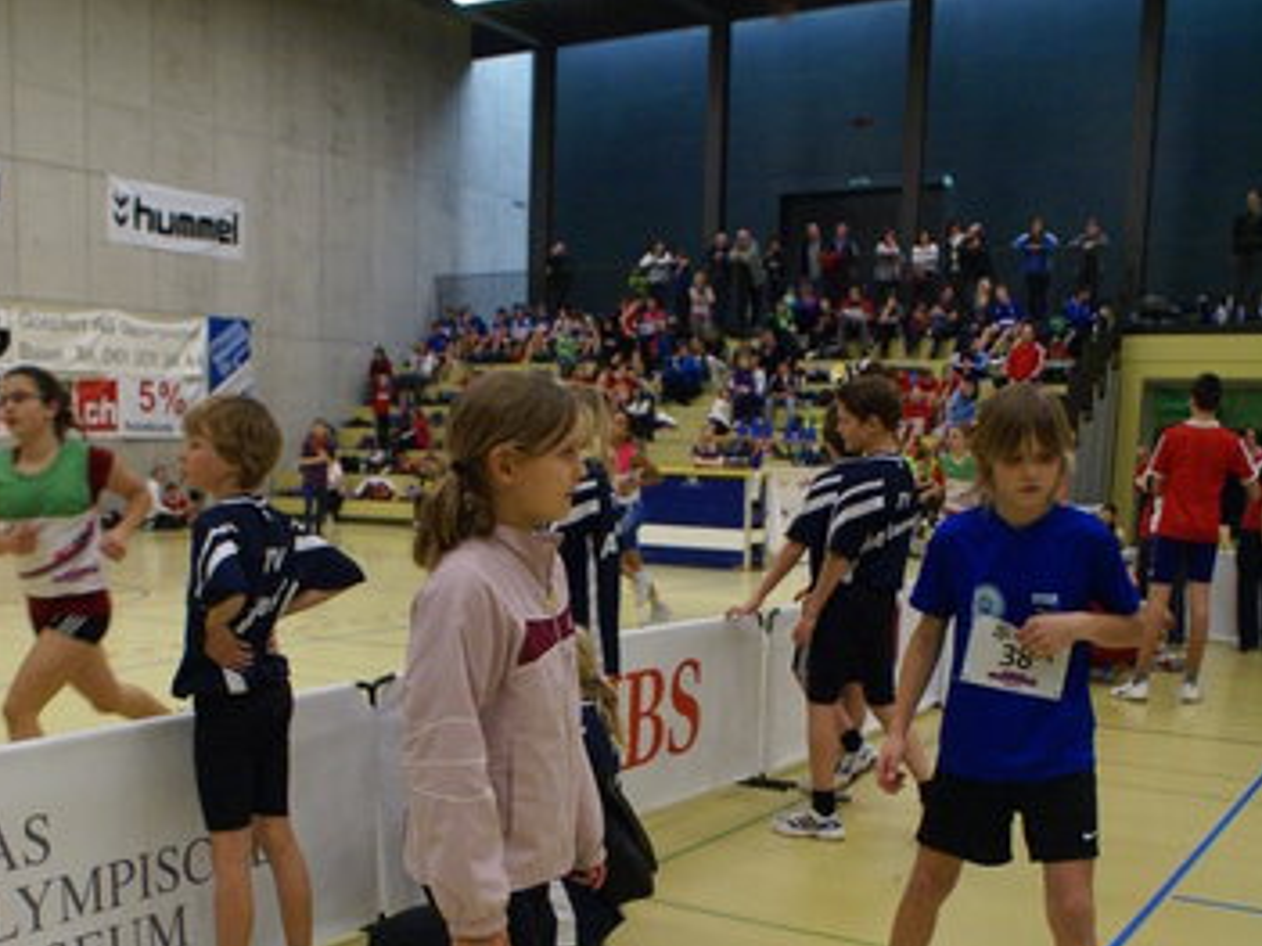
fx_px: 1458
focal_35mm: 40
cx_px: 631
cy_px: 766
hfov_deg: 46.8
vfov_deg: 34.7
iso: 800
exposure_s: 1/125
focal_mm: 18
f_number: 3.5
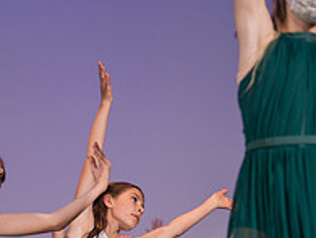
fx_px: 1802
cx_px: 120
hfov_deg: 10.0
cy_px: 355
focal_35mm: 197
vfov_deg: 7.4
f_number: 2.8
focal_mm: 89
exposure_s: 1/500
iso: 500
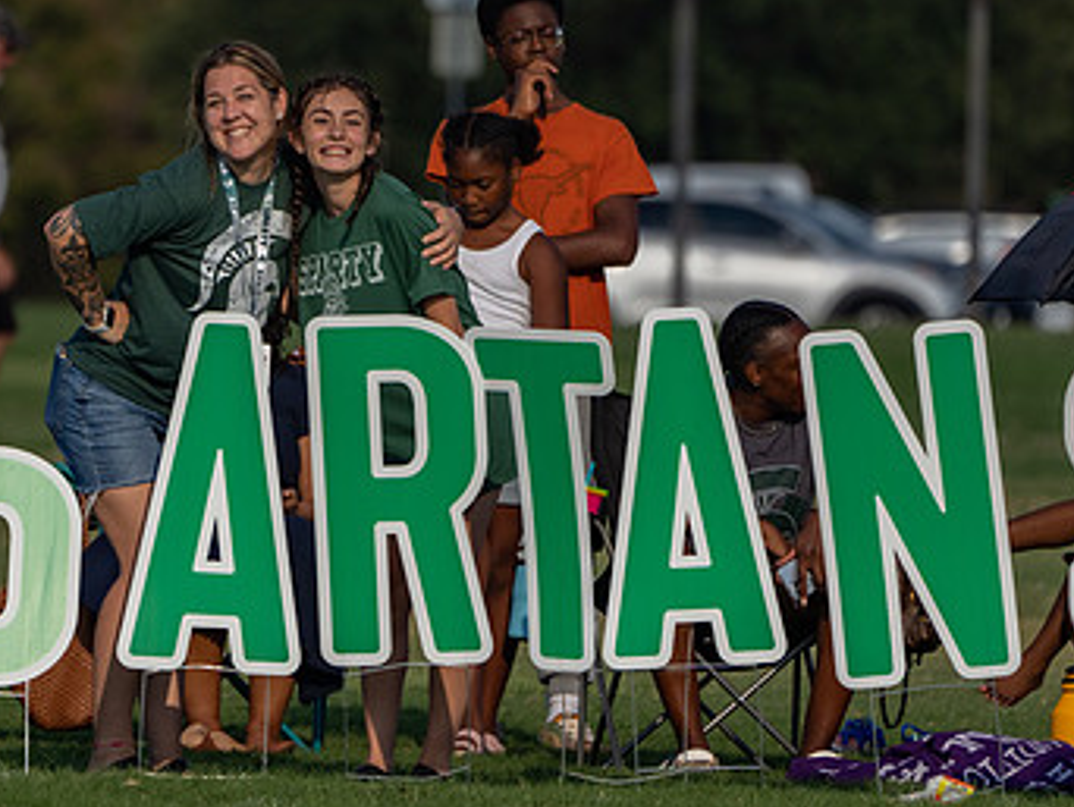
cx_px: 250
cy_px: 371
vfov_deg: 1.7
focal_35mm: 867
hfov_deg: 2.3
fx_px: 26919
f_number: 5.6
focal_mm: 400
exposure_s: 1/1600
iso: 200
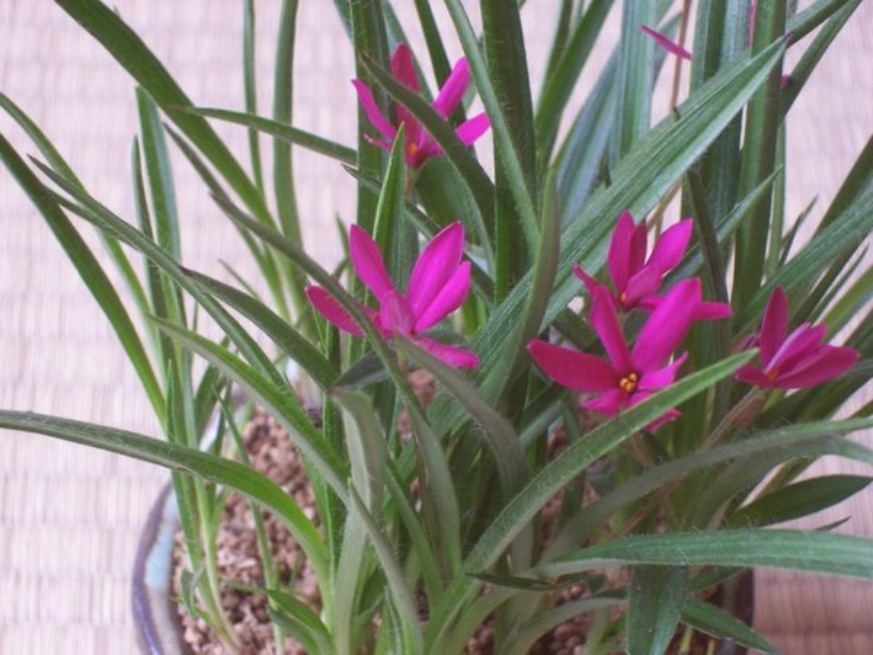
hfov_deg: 19.3
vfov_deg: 14.5
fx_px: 2572
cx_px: 436
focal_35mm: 102
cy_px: 328
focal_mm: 16.8
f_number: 4.6
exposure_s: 1/20
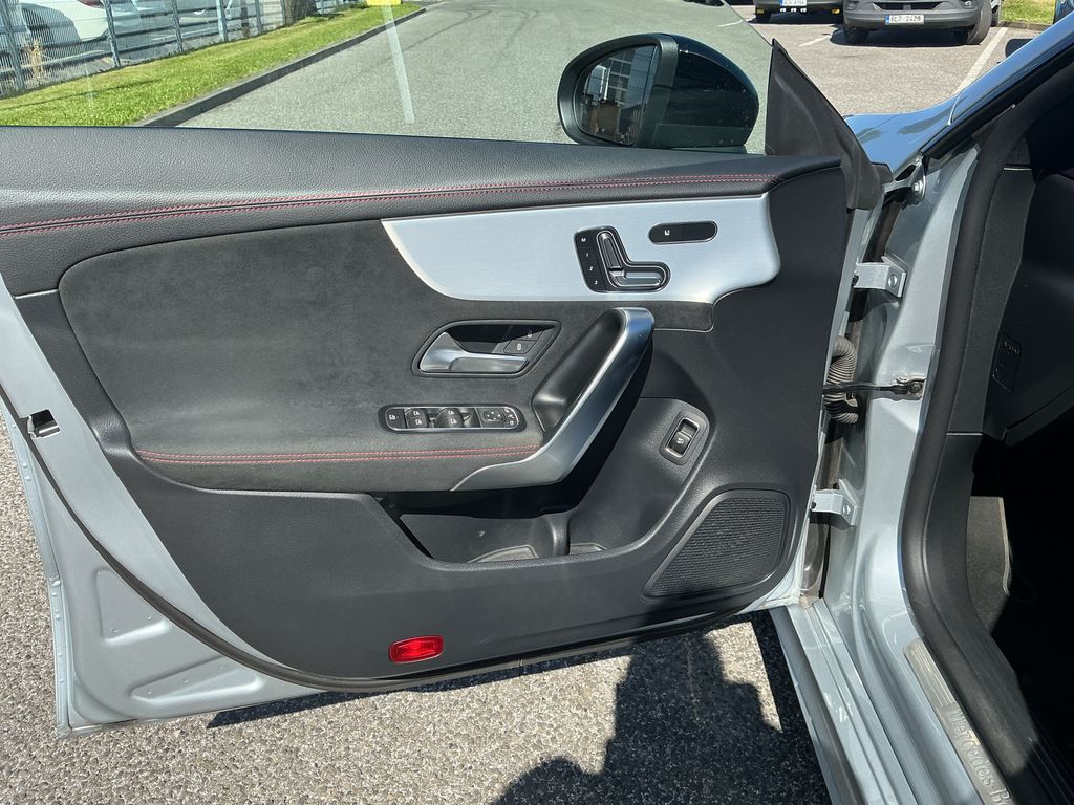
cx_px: 537
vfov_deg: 48.2
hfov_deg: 61.7
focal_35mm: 29
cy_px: 402
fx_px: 900
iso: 25
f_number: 1.8
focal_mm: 3
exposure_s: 1/1015
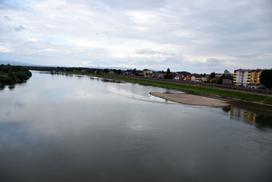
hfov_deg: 67.4
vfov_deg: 47.9
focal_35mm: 27
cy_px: 91
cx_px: 136
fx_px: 204
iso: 400
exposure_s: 1/1250
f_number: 5
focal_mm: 18
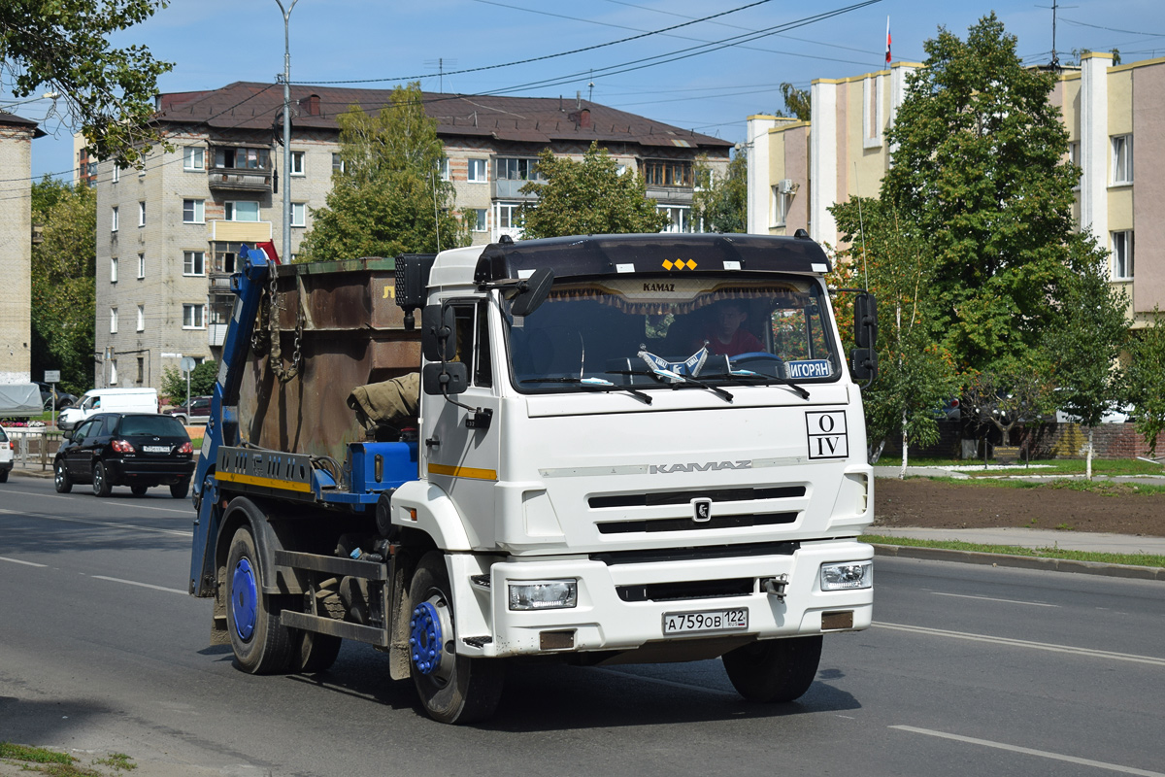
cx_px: 582
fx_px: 2330
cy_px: 388
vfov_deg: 18.9
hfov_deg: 28.1
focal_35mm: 72
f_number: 6.3
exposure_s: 1/800
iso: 100
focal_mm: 48
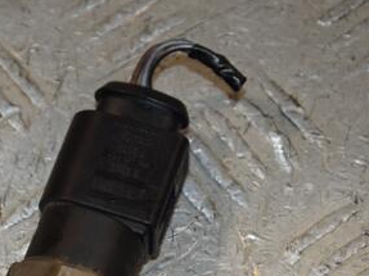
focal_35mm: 317
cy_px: 232
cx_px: 89
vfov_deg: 4.7
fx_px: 3378
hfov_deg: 6.2
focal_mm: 105
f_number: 7.1
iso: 800
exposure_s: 1/200
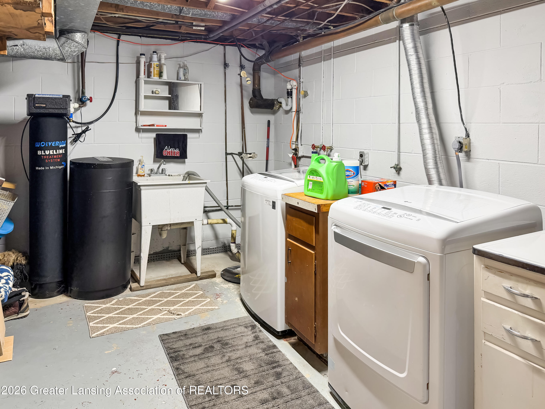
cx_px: 272
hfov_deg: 71.6
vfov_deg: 56.8
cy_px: 204
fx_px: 378
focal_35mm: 24
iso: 125
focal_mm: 6.76
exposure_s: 1/60
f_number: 1.78
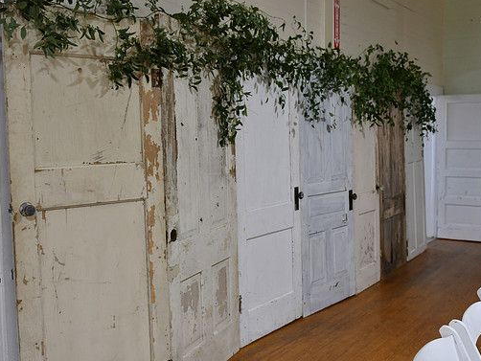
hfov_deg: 46.6
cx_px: 274
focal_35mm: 40
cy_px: 179
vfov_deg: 36.0
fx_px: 556
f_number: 2.8
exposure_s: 1/400
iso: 1000
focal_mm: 24
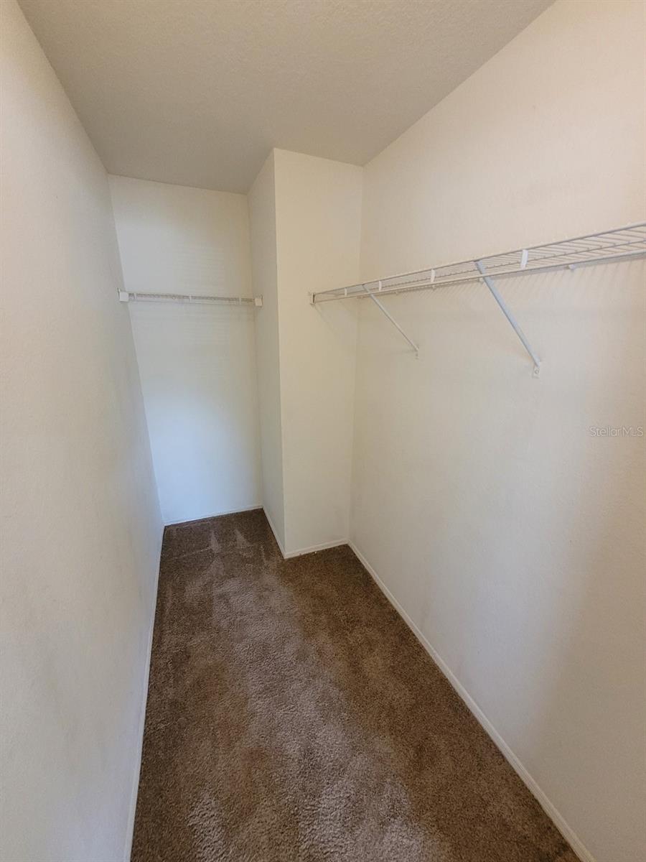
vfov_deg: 106.2
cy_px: 431
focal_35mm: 13
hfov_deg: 89.9
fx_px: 323
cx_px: 323
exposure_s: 1/40
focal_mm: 1.74
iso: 400
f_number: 2.2
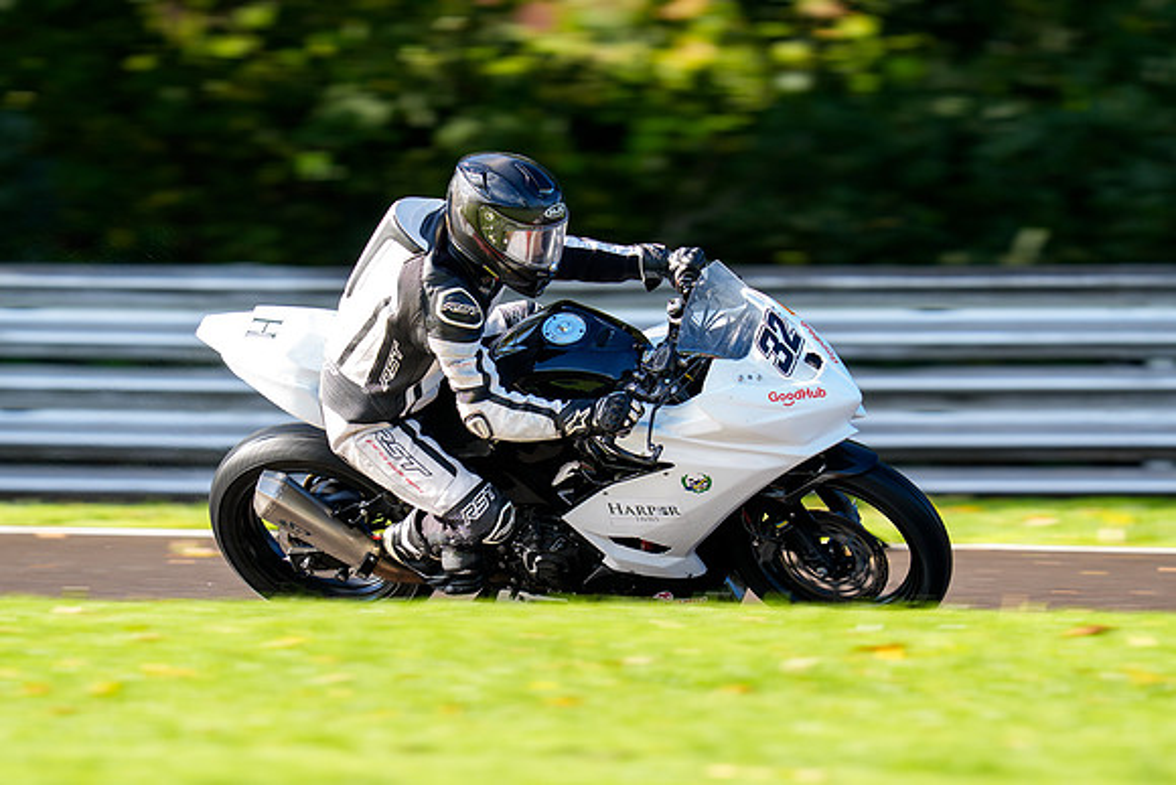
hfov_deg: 3.8
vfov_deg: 2.6
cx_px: 574
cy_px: 494
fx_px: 17541
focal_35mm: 537
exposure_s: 1/400
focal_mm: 400
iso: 125
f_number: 4
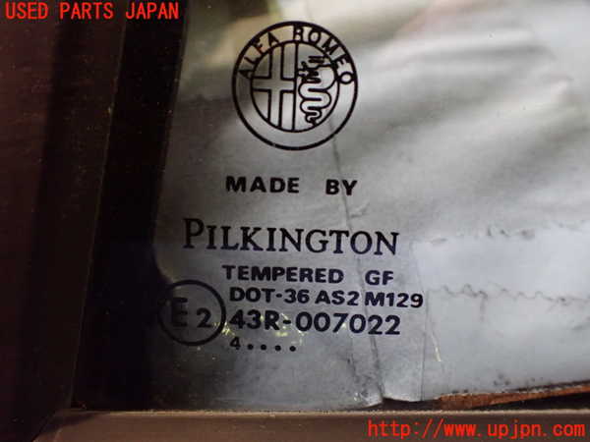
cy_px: 221
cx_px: 295
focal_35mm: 30
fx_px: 511
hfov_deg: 60.0
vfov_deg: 46.8
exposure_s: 1/50
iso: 800
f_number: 2.3
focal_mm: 5.4
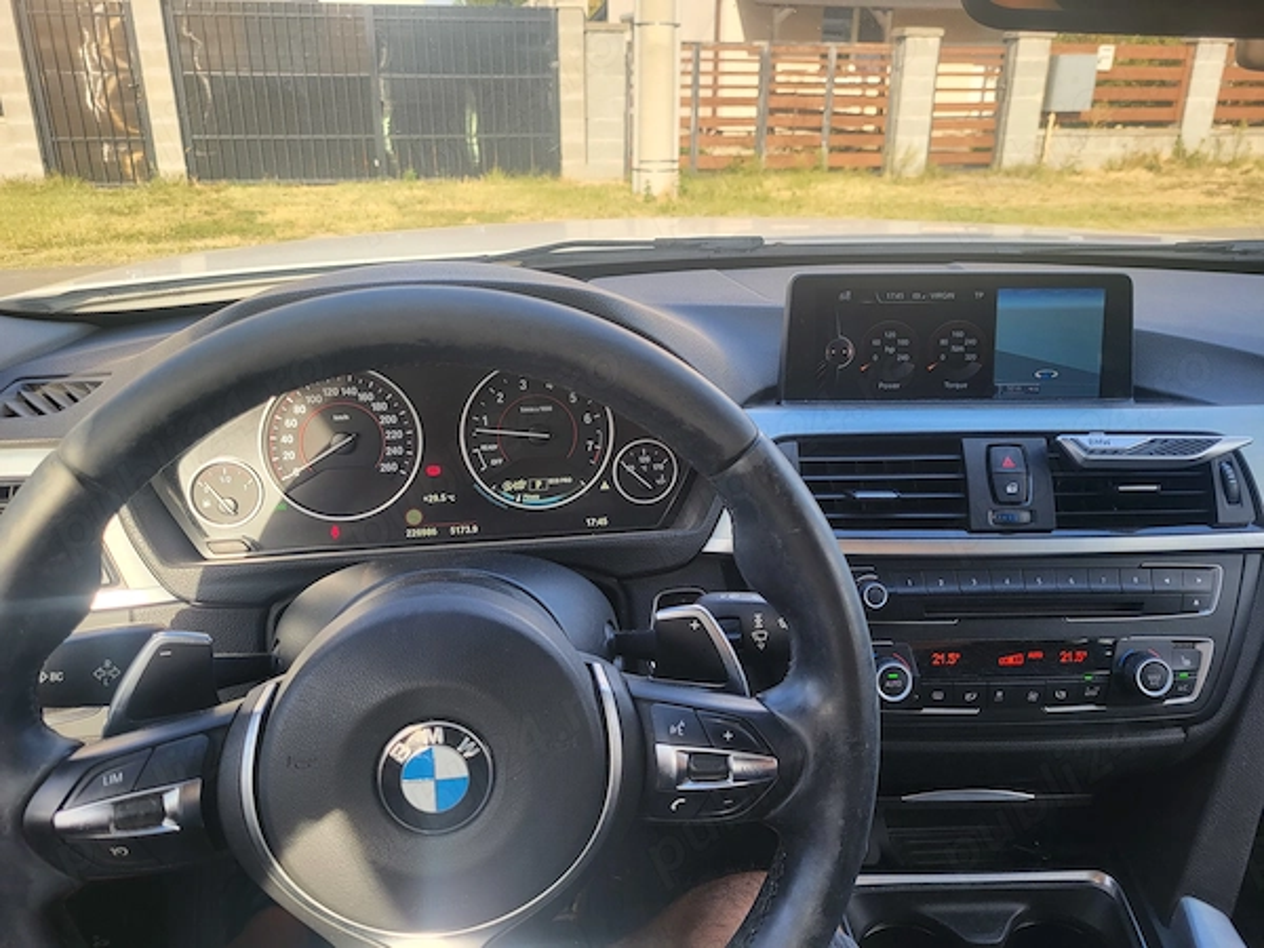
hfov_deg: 67.3
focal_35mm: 26
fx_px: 949
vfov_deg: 53.1
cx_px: 632
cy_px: 474
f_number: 1.8
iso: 40
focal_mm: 5.4
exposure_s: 1/236
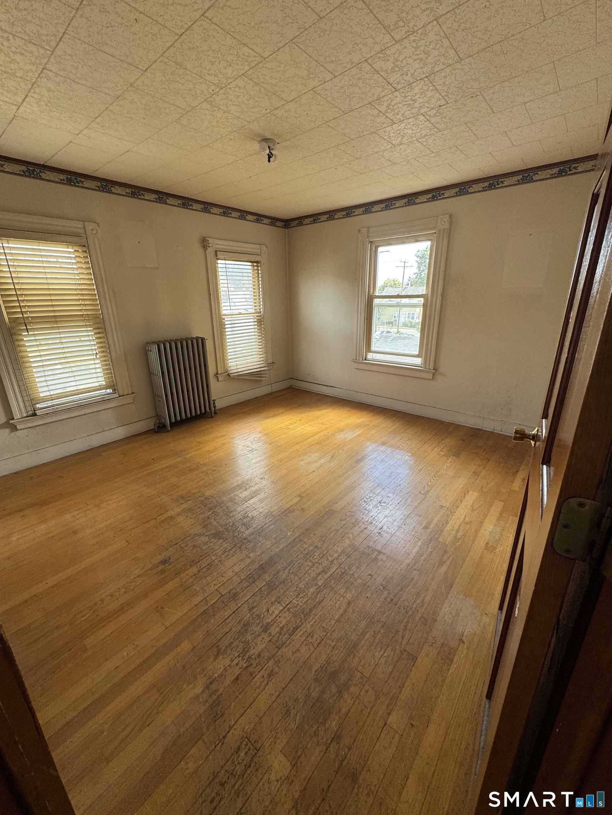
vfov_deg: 102.1
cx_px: 306
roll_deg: +0.6
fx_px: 330
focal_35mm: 14
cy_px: 408
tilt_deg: -18.3
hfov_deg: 85.7
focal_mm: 2.22
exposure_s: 1/99
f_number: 2.2
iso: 100
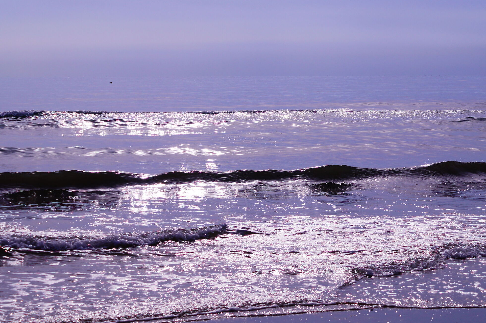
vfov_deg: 12.4
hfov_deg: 18.6
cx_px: 277
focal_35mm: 110
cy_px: 167
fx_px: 1484
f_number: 8
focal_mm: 60
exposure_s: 1/1600
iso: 100
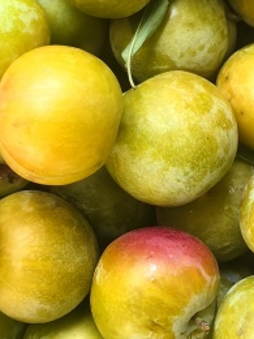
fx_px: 1086
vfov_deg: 17.5
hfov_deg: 13.3
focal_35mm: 111
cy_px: 50
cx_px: 122
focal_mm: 5.75
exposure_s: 1/50
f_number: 2
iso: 400
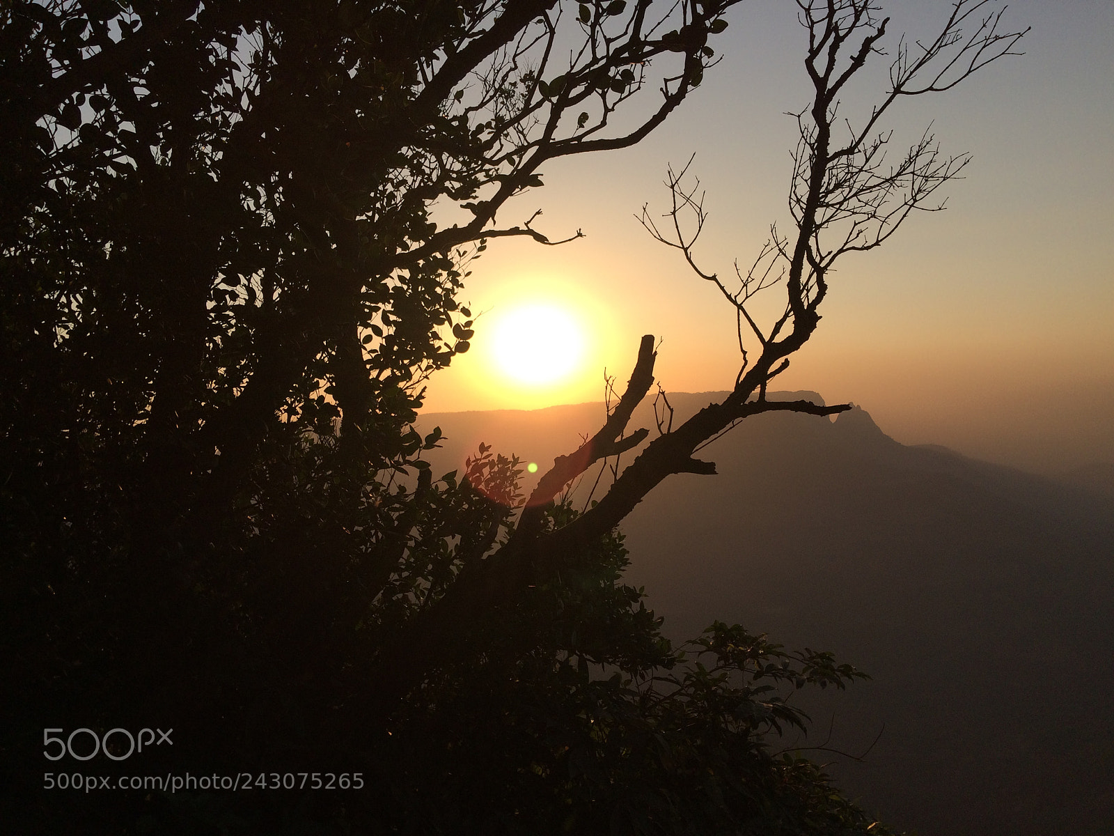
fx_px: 933
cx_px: 557
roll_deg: +3.8
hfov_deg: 61.7
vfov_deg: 48.2
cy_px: 418
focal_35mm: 29
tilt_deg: -0.8
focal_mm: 4.15
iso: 32
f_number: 2.2
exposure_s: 1/2933
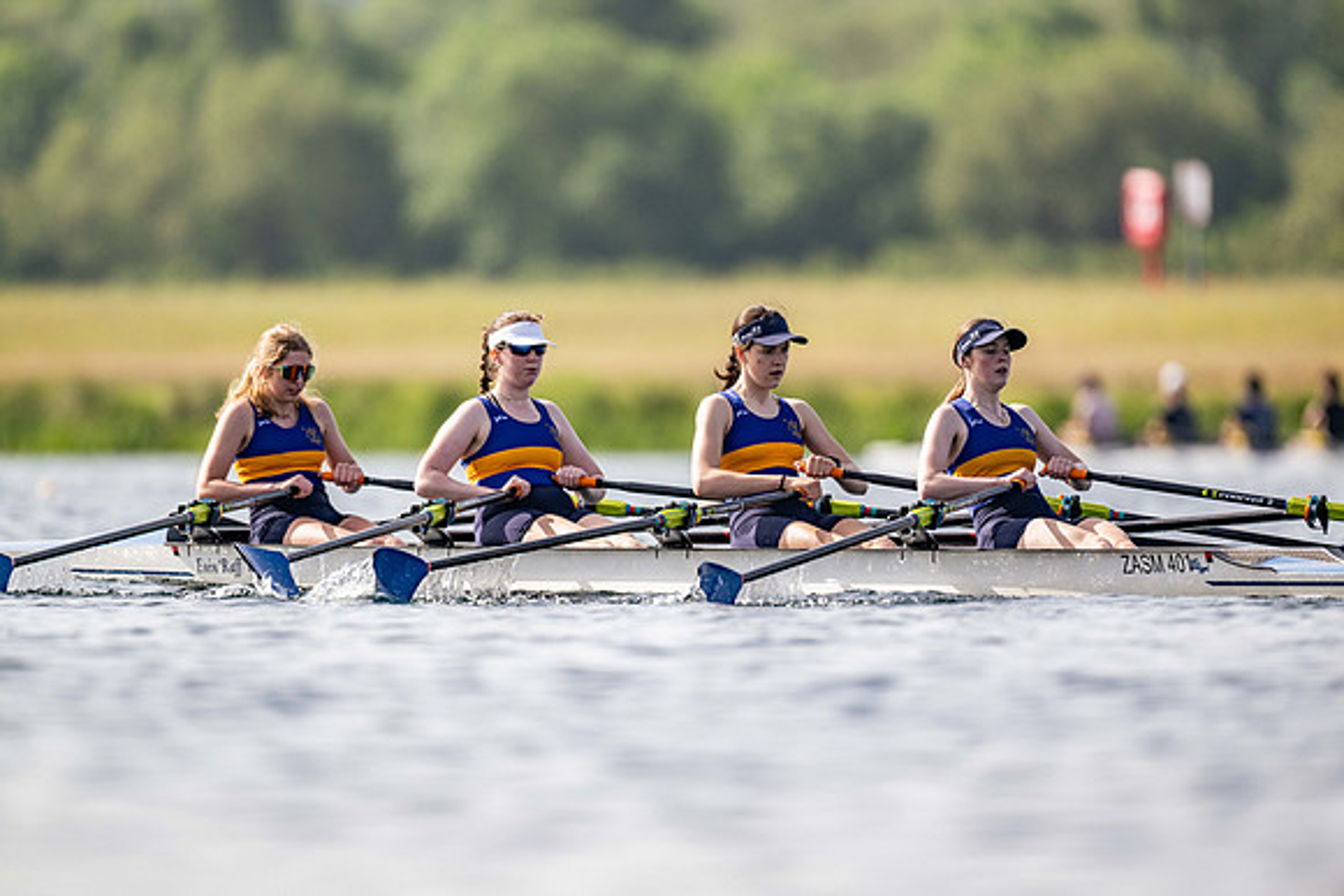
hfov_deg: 3.4
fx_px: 22404
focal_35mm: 600
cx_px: 672
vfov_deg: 2.3
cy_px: 448
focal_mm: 600
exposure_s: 1/2500
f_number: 4
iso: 180
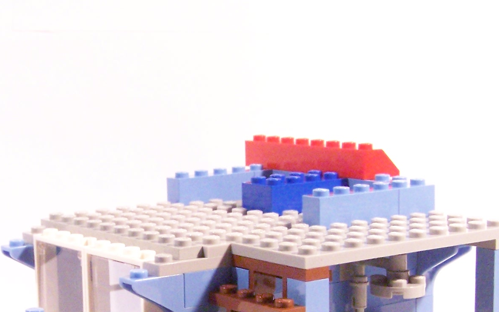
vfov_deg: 14.7
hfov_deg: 23.5
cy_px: 279
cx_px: 178
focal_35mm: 88
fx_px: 1197
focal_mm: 6.3
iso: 400
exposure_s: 1/30
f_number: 3.6
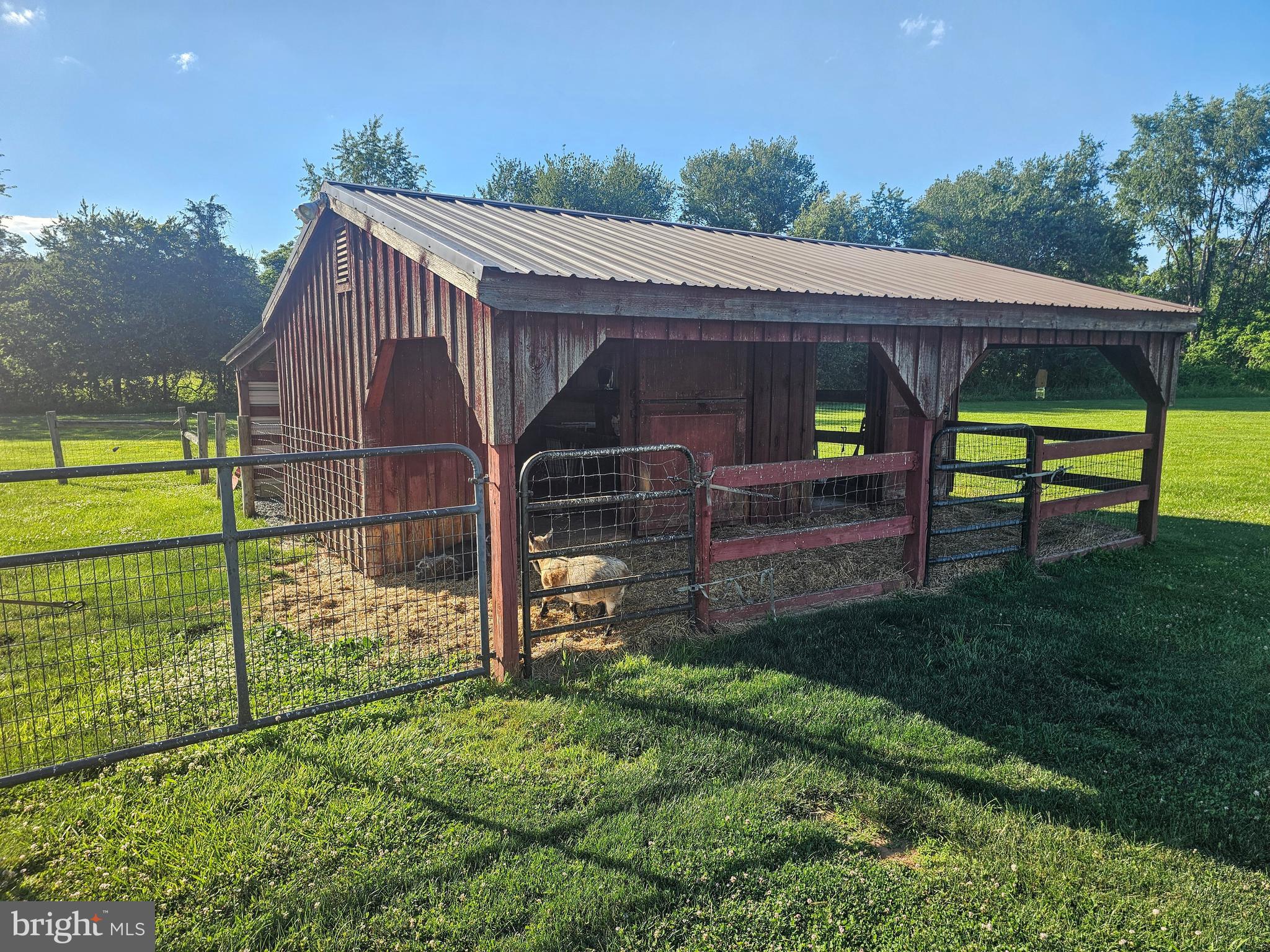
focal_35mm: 23
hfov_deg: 73.9
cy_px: 476
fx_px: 844
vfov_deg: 58.9
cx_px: 635
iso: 10
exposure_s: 1/290
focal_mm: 6.3
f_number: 1.7
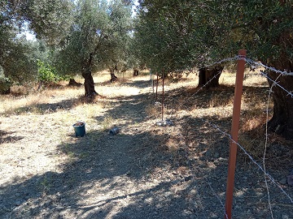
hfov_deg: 69.4
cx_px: 146
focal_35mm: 25
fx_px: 212
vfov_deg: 54.9
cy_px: 110
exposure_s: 1/251
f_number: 2.2
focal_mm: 3.4
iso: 101
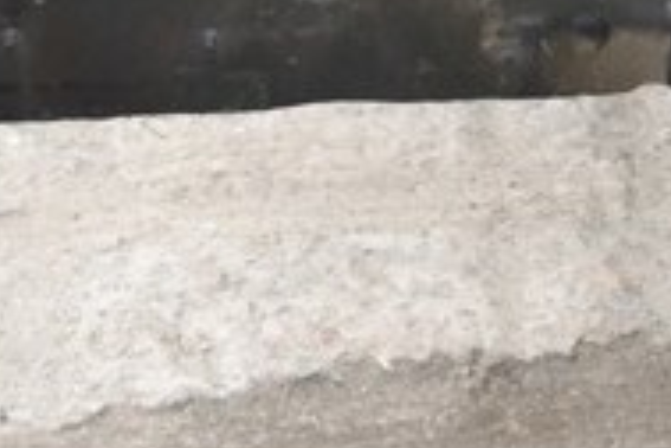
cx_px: 785
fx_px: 2833
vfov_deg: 8.9
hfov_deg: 13.2
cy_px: -107
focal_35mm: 152
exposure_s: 1/500
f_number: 4.5
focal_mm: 30
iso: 3200
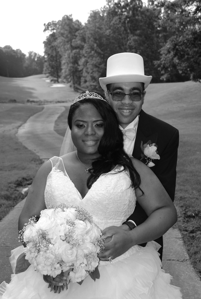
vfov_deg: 41.0
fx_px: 400
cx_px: 100
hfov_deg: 28.2
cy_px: 150
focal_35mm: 48
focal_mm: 32
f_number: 5.6
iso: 100
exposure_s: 1/200
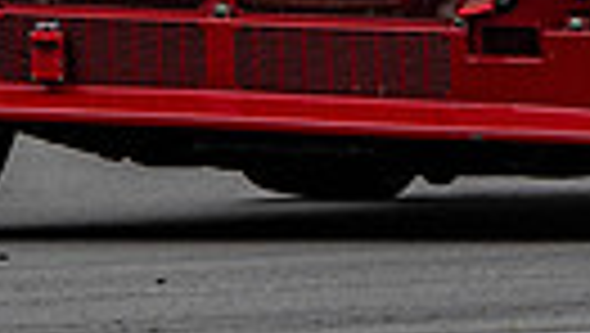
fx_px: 39934
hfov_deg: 0.8
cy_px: -259
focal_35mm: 2550
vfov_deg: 0.5
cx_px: 549
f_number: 5.6
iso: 1400
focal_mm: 500
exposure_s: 1/640
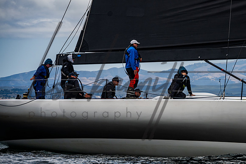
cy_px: 66
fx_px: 2053
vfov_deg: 4.6
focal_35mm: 300
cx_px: 168
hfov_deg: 6.9
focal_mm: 220
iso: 640
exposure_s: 1/2500
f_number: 8
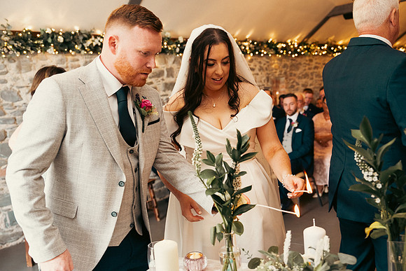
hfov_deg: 53.1
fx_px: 406
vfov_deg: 36.9
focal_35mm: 36
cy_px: 136
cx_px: 203
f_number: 3.5
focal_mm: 36
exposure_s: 1/160
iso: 1600
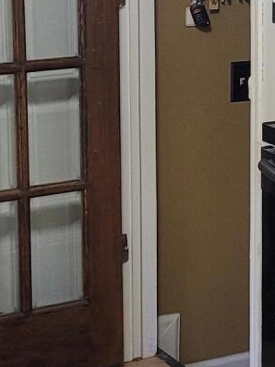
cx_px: 327
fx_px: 1387
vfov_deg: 14.9
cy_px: 46
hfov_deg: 11.1
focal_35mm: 131
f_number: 1.8
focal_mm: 5.4
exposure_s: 1/60
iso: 160
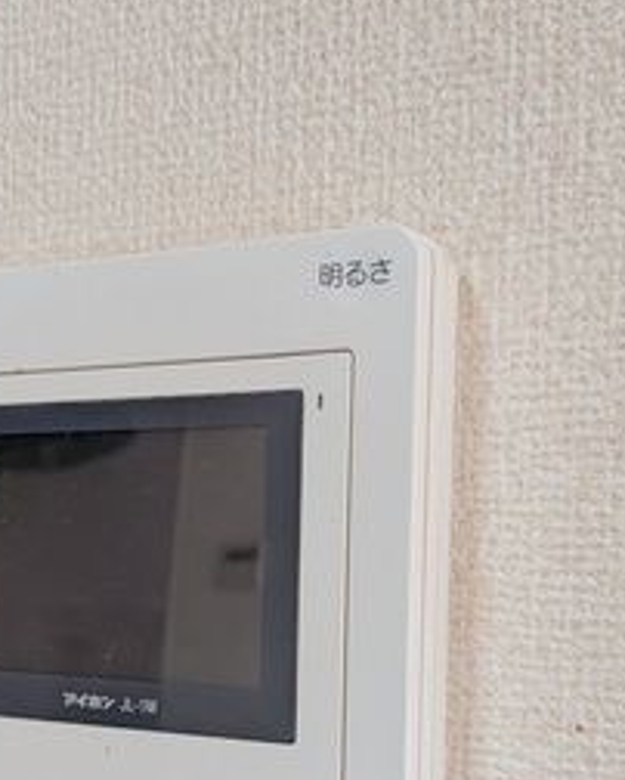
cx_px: 226
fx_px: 1201
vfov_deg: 34.8
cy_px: 628
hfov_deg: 29.0
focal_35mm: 52
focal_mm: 4.53
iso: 118
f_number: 1.7
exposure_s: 1/90
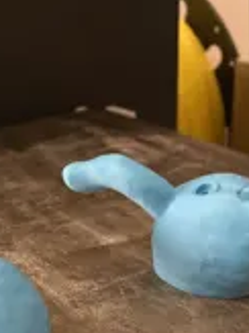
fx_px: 615
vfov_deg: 28.3
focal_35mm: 64
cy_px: 339
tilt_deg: -33.6
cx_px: 106
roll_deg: +2.3
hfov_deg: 22.9
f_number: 1.8
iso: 800
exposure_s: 1/30
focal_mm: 4.25
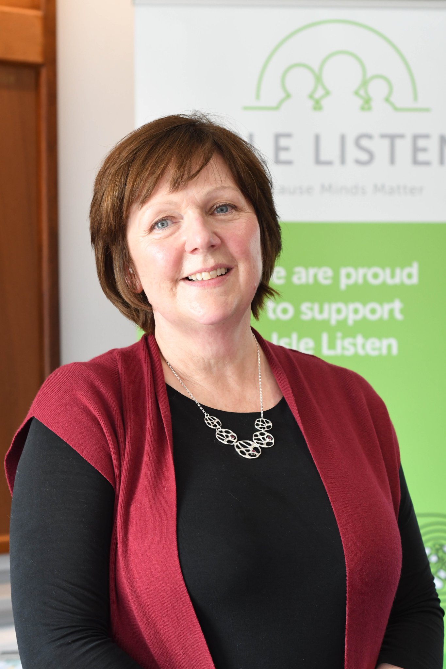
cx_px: 223
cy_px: 334
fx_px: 1394
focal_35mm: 75
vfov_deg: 27.0
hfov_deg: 18.2
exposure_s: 1/100
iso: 1000
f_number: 5
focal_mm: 50
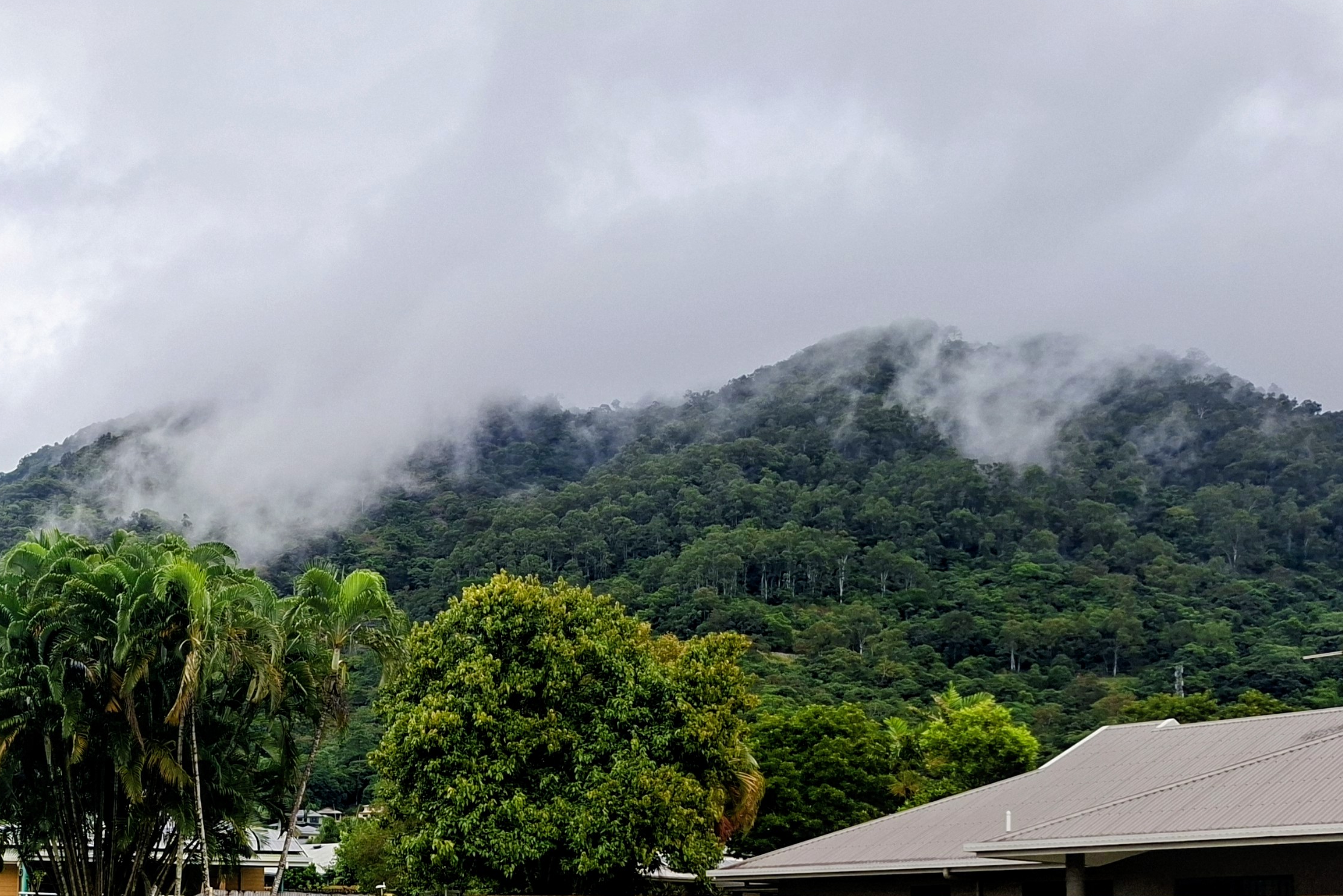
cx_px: 264
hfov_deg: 43.3
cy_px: 830
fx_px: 1604
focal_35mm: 43
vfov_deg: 29.7
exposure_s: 1/840
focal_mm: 5.54
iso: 50
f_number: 1.8
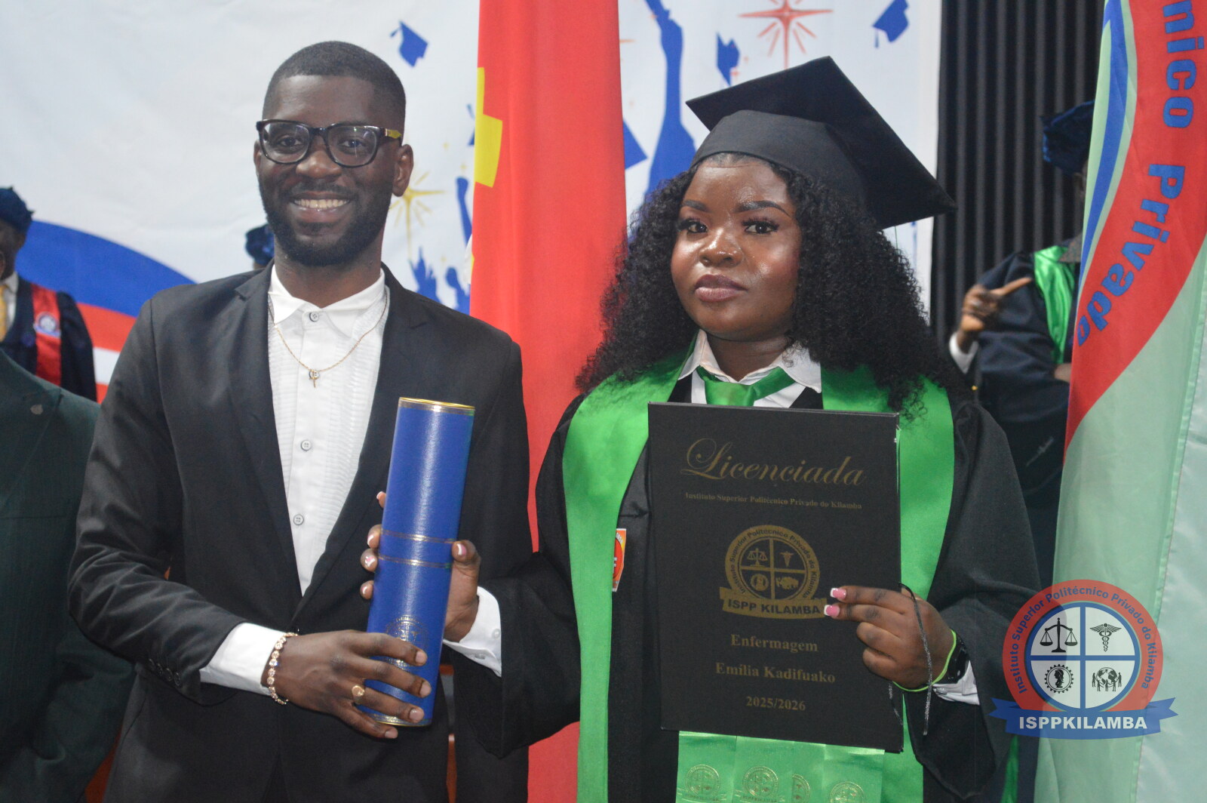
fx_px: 2512
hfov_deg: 27.0
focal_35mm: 75
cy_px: 402
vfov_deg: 18.2
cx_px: 604
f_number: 5.6
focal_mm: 50
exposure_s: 1/60
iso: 2800
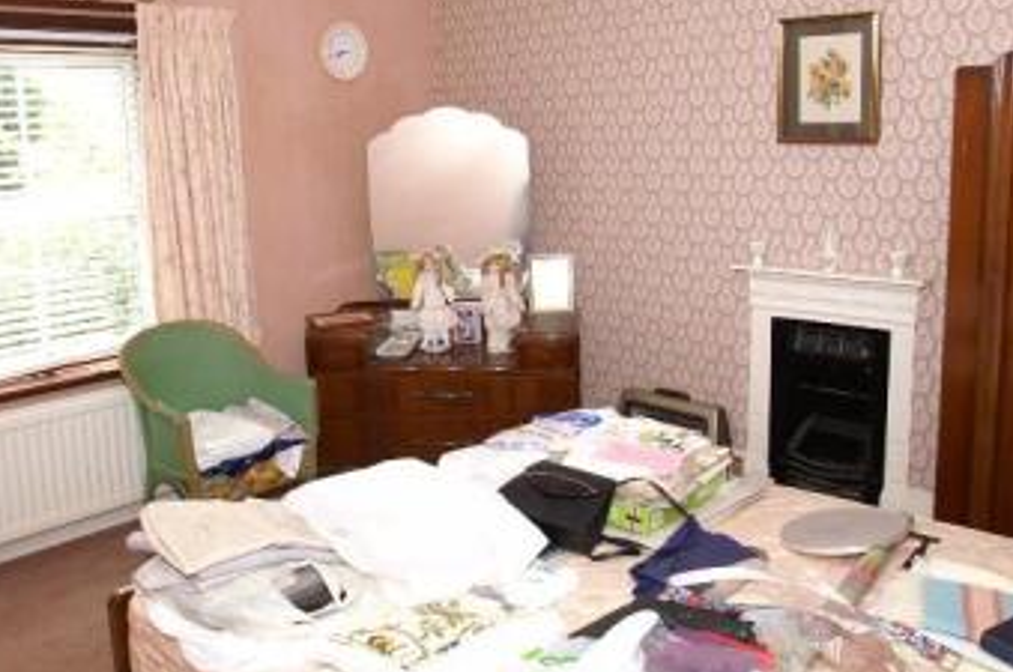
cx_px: 472
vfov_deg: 40.7
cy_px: 251
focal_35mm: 32
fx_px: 898
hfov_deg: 58.8
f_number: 4.5
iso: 200
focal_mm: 11
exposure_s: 1/125
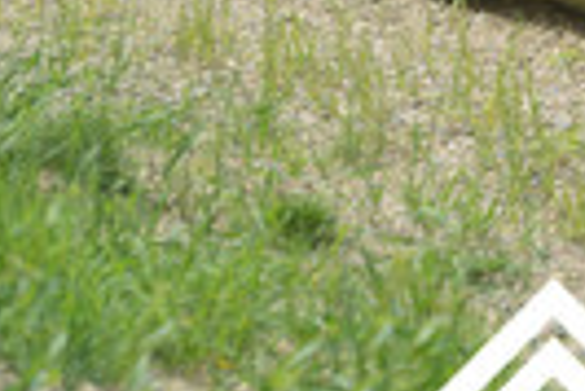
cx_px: 805
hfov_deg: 3.5
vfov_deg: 2.3
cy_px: 7
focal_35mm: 588
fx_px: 9565
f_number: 6.3
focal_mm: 195
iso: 250
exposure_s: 1/640
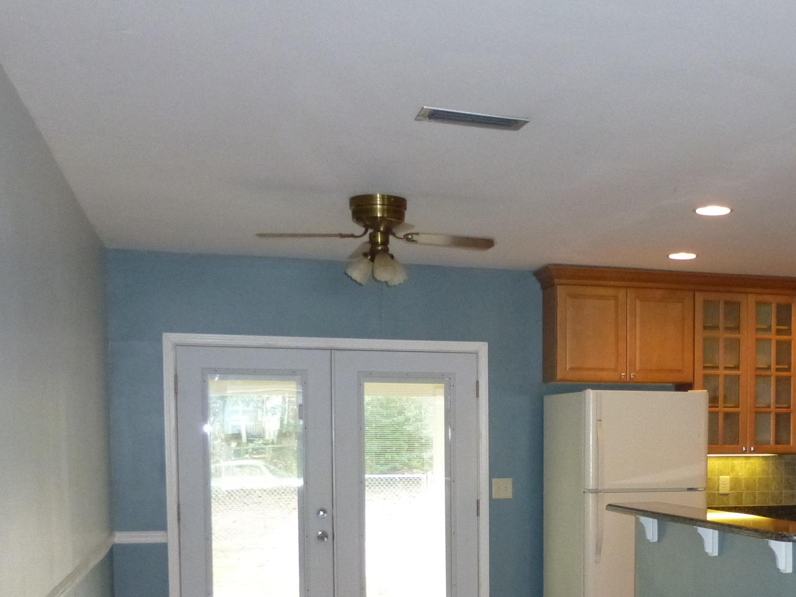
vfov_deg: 30.4
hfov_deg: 40.3
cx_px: 579
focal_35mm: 46
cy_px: 510
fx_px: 1058
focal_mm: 4.3
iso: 400
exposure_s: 1/60
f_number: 3.3
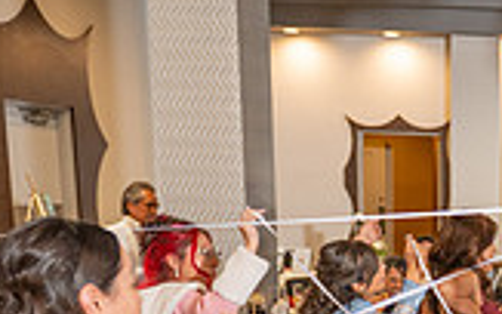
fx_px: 1191
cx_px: 622
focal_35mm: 87
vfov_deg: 13.7
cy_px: 531
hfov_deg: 21.8
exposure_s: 1/125
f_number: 2.8
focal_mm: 24
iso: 800
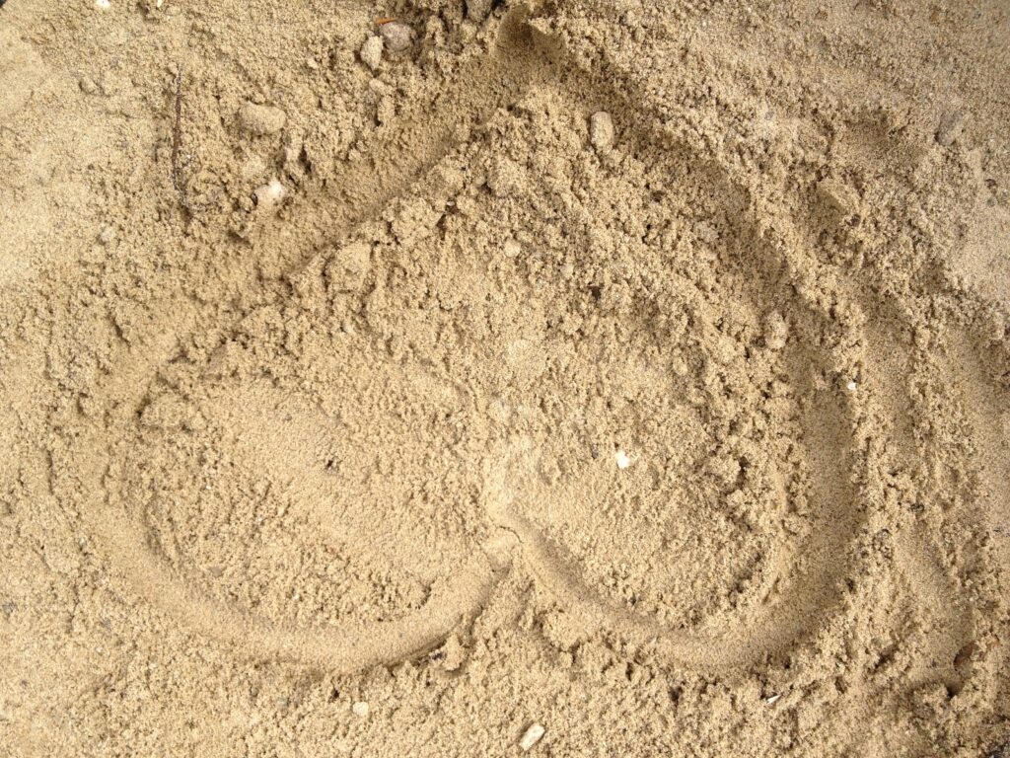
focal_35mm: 35
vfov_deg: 40.7
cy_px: 379
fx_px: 1021
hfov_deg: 52.6
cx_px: 505
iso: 50
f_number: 2.4
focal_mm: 4.28
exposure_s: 1/394
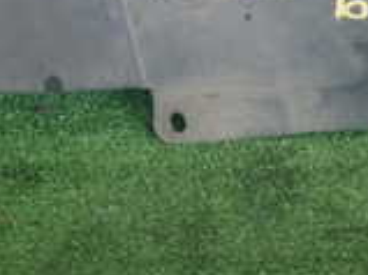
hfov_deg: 17.4
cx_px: 174
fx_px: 1200
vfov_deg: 12.3
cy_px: -162
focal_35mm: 113
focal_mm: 5.4
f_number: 2.3
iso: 200
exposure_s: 1/40
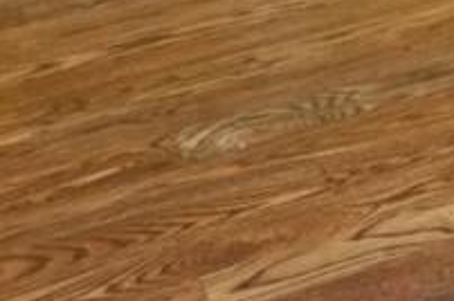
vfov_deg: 8.0
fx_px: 1649
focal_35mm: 131
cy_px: -773
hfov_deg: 11.8
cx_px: 1187
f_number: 8
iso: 800
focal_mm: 11
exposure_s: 1/15
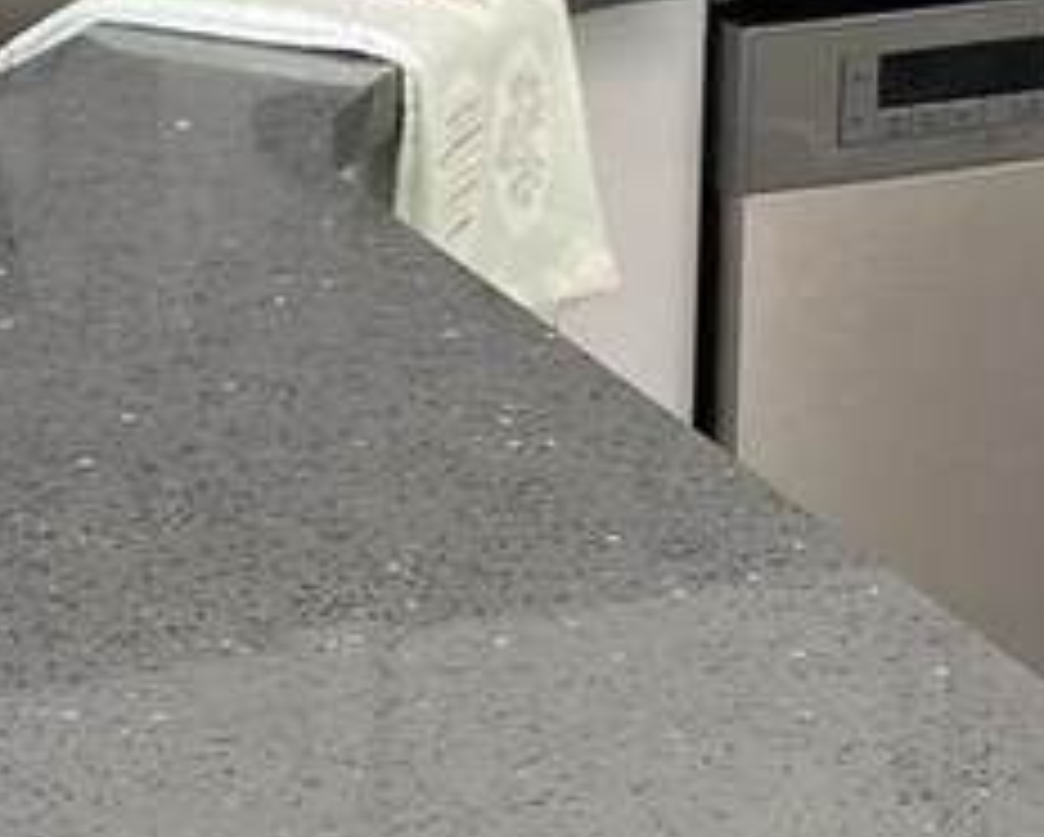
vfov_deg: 10.9
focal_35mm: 140
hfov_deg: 13.7
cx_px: 410
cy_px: -135
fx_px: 4329
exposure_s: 1/60
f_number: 1.8
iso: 125
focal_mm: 4.25
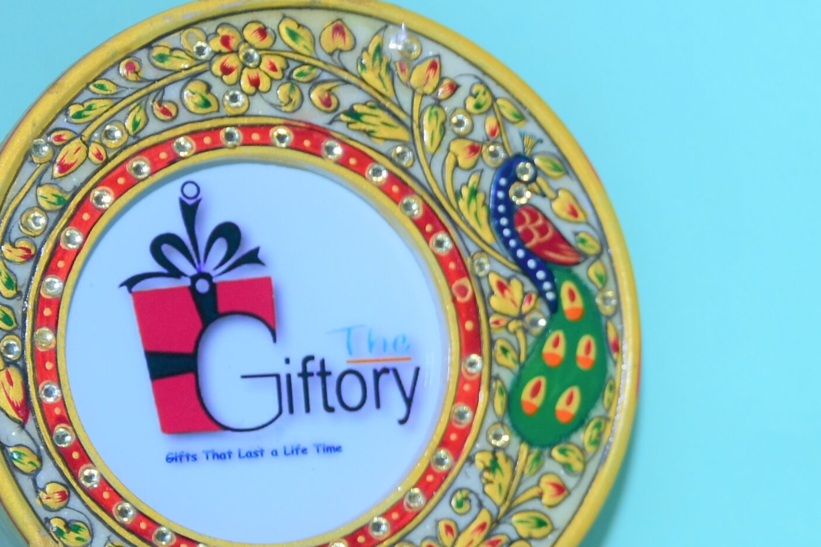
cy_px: 466
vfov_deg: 9.6
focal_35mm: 143
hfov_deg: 14.3
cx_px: 676
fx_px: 3261
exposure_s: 1/125
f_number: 5
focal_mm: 52
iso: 250
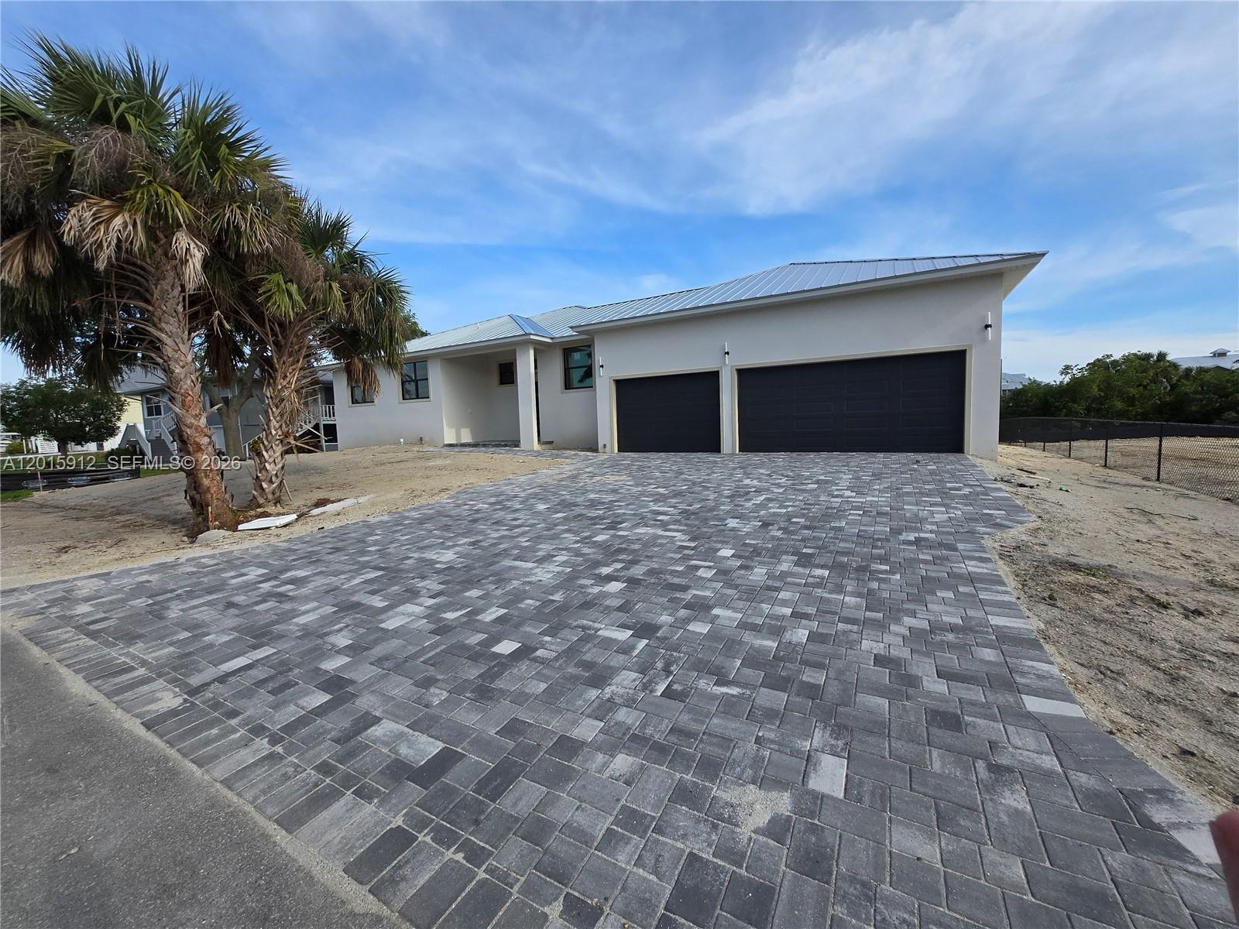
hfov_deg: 106.2
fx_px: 465
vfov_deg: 89.9
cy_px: 464
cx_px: 620
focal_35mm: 13
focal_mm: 1.7
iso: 25
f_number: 2.2
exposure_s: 1/892
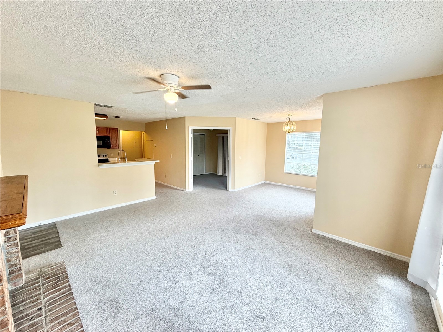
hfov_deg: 102.1
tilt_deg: -7.5
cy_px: 166
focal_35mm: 14
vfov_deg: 85.7
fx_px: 179
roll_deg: -0.1
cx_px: 222
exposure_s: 1/120
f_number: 2.2
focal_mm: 2.22
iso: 125
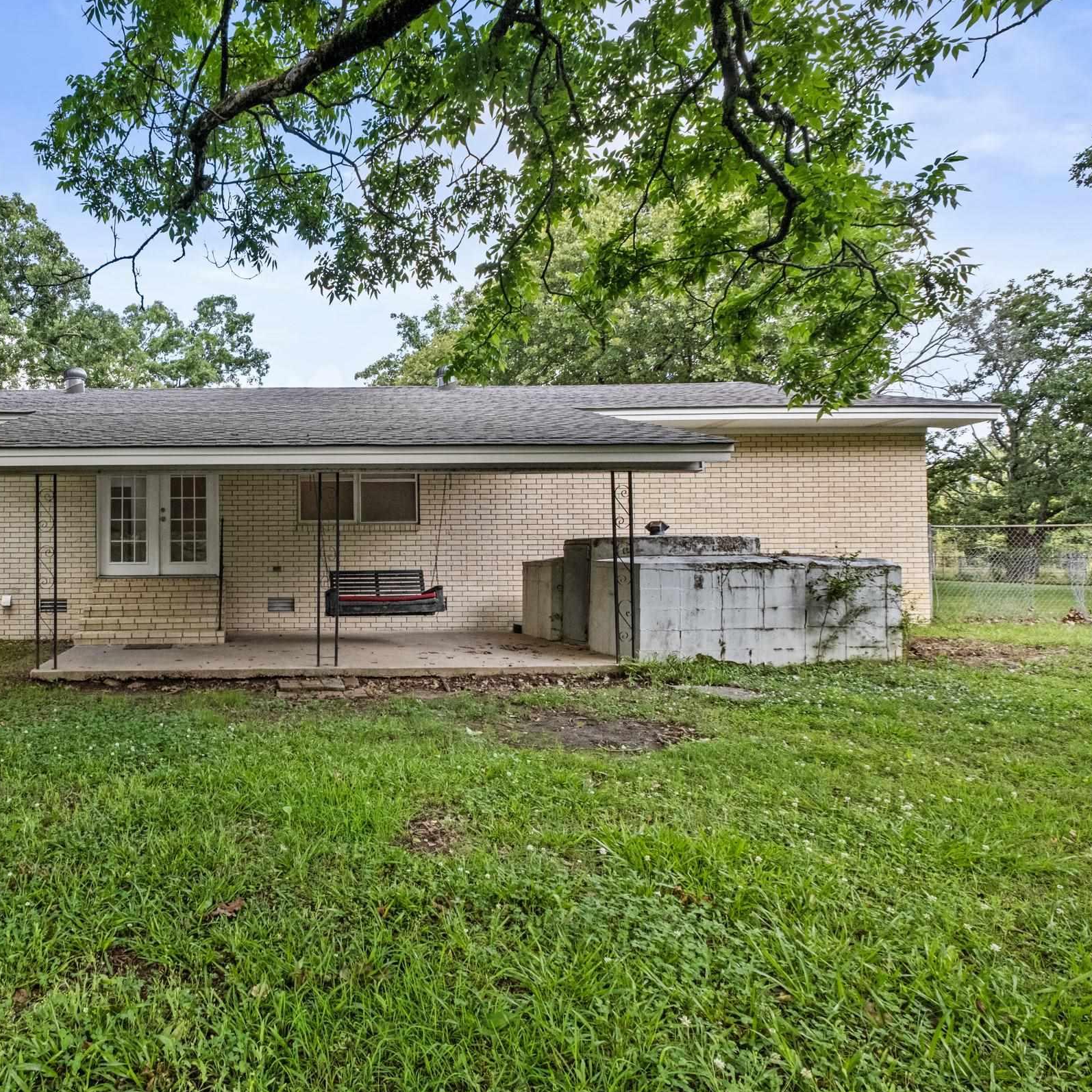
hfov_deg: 68.9
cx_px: 247
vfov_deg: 74.8
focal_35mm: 20
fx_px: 714
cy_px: 569
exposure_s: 1/100
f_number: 8
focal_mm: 10
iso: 800
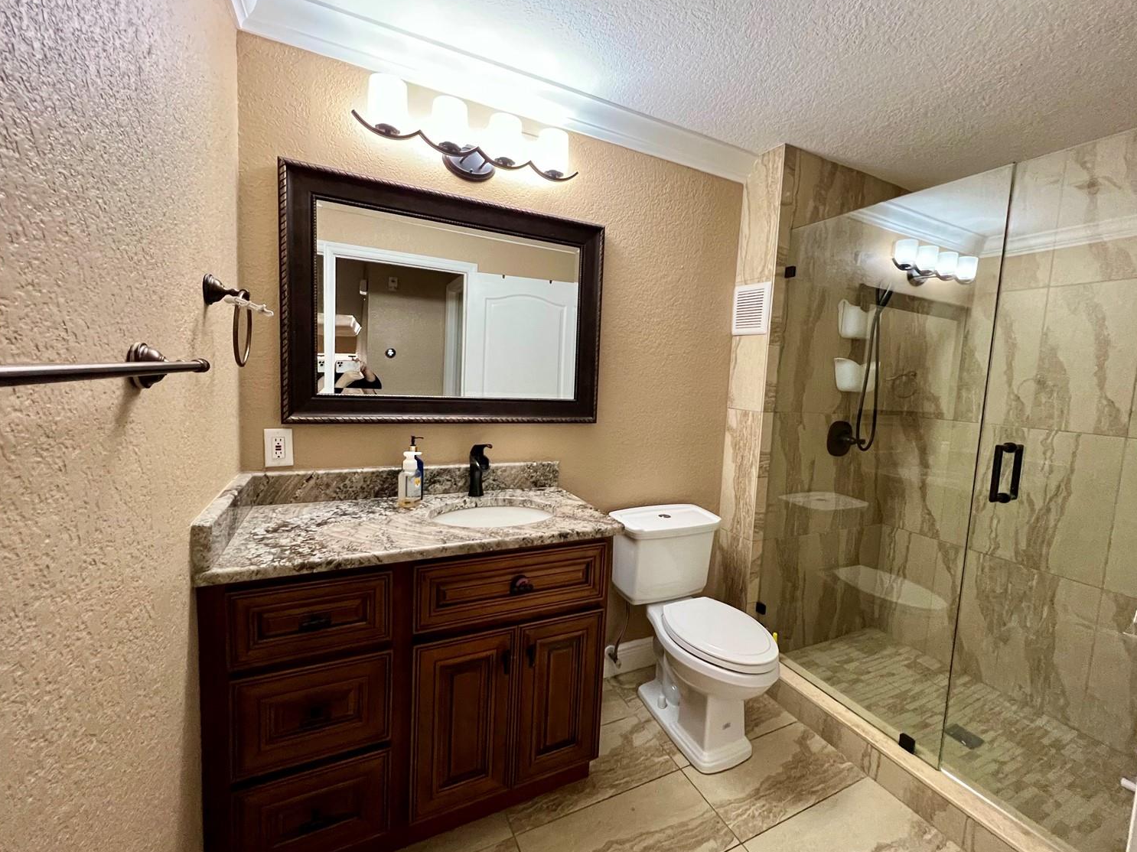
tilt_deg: -6.2
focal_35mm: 14
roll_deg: -3.2
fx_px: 460
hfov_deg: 101.9
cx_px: 604
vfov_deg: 85.7
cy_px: 423
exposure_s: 1/60
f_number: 1.8
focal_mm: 1.57
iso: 500
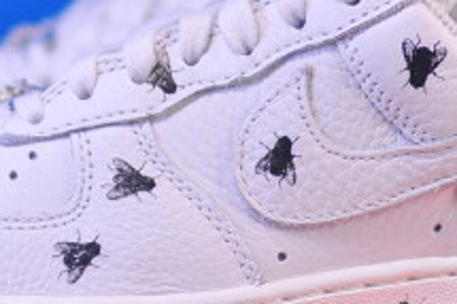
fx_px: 3539
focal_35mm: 279
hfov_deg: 7.4
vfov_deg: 4.9
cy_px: -24
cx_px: 236
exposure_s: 1/320
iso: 250
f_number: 2.2
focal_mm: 50
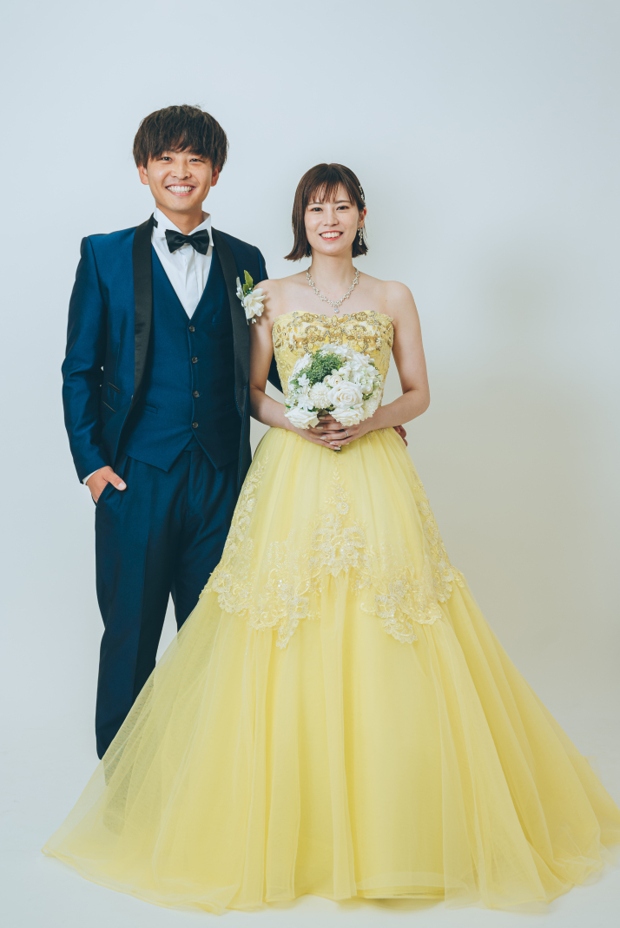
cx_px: 305
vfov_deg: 30.9
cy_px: 477
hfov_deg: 20.9
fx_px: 1677
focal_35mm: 65
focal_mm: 58
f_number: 4.5
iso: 100
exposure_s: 1/200
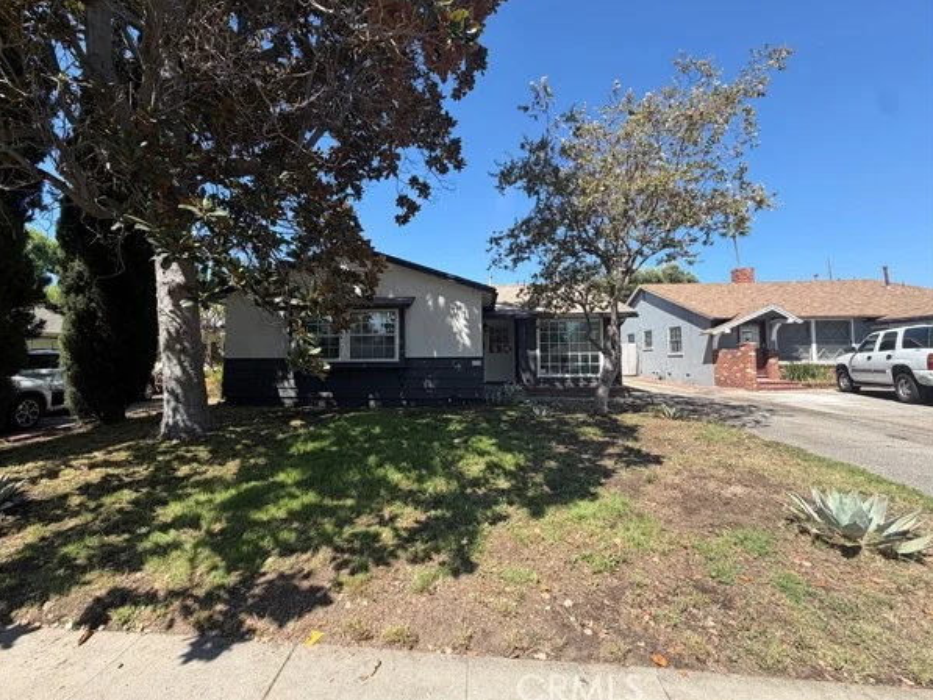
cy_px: 336
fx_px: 404
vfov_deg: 81.7
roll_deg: +0.7
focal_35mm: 15
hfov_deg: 98.0
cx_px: 436
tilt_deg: +3.4
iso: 40
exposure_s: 1/734
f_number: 2.2
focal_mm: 2.22
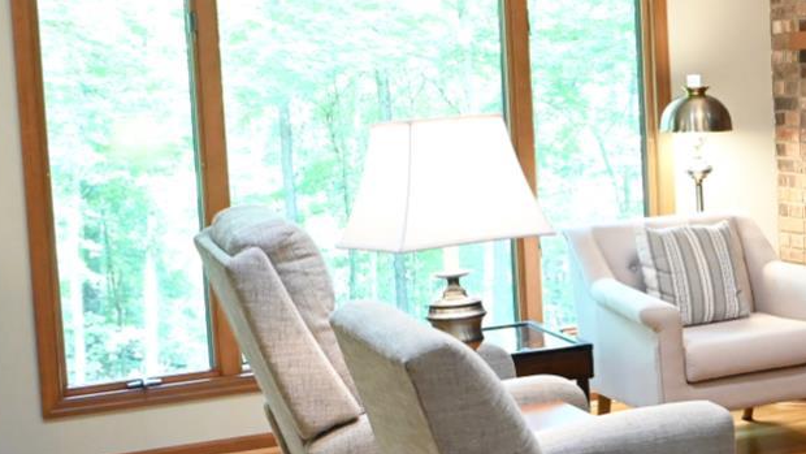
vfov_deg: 15.9
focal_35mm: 76
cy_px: 254
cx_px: 852
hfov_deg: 26.1
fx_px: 1625
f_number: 9
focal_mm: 30
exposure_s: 1/60
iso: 6400
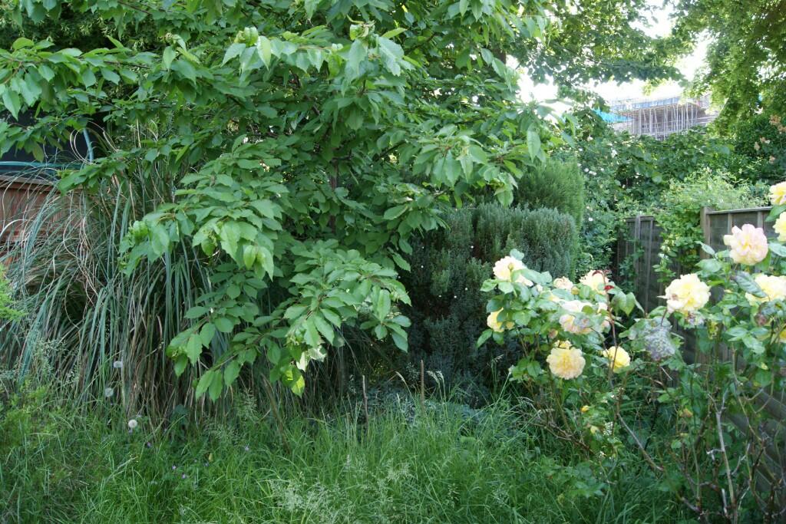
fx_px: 590
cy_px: 262
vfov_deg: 47.9
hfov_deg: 67.4
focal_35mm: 27
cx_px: 393
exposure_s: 1/60
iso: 400
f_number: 8
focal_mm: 18
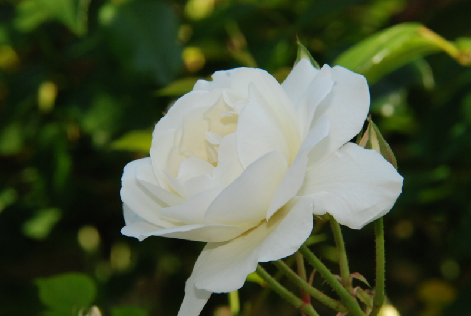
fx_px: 5896
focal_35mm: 450
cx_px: 236
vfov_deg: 3.1
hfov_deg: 4.6
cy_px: 158
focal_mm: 300
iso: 800
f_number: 18
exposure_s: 1/200
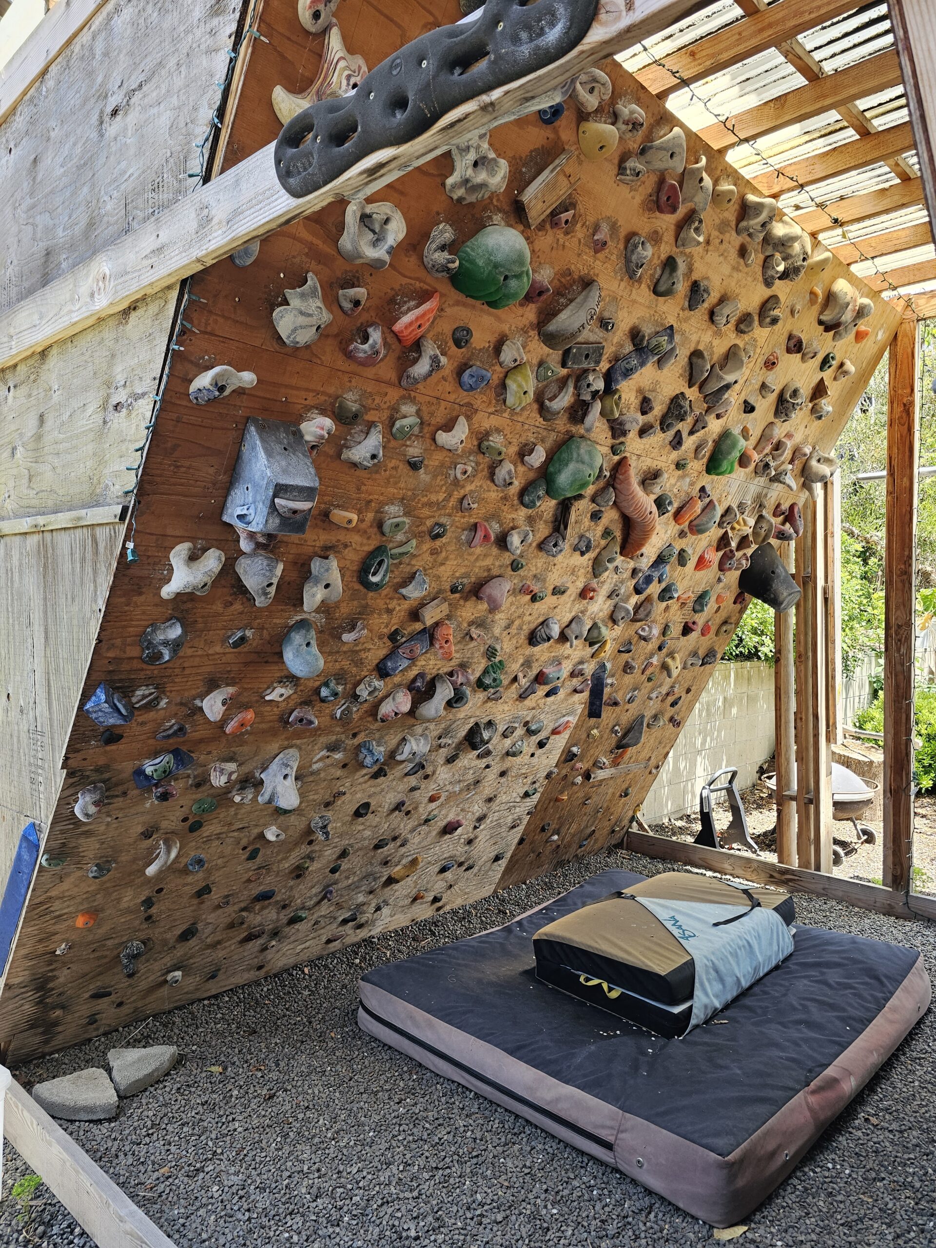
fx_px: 829
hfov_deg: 58.9
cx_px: 468
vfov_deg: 73.9
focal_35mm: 23
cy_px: 624
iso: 64
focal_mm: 6.3
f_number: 1.7
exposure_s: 1/180
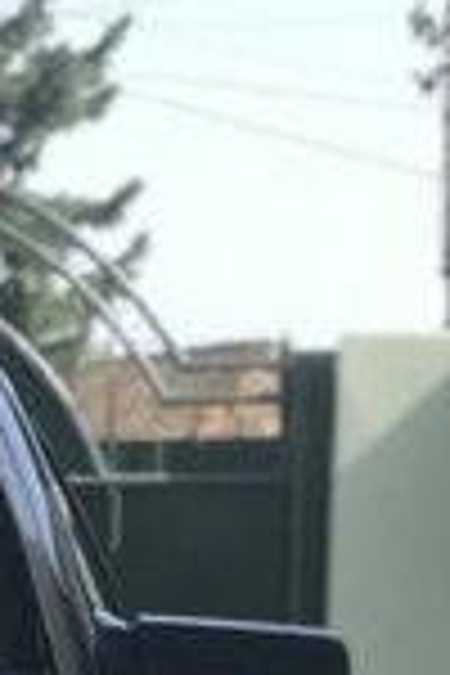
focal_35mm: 260
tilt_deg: -4.0
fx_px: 4875
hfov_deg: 5.0
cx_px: -873
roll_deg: +0.2
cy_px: 1073
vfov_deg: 7.7
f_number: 2.8
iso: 20
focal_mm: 6.6
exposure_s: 1/290
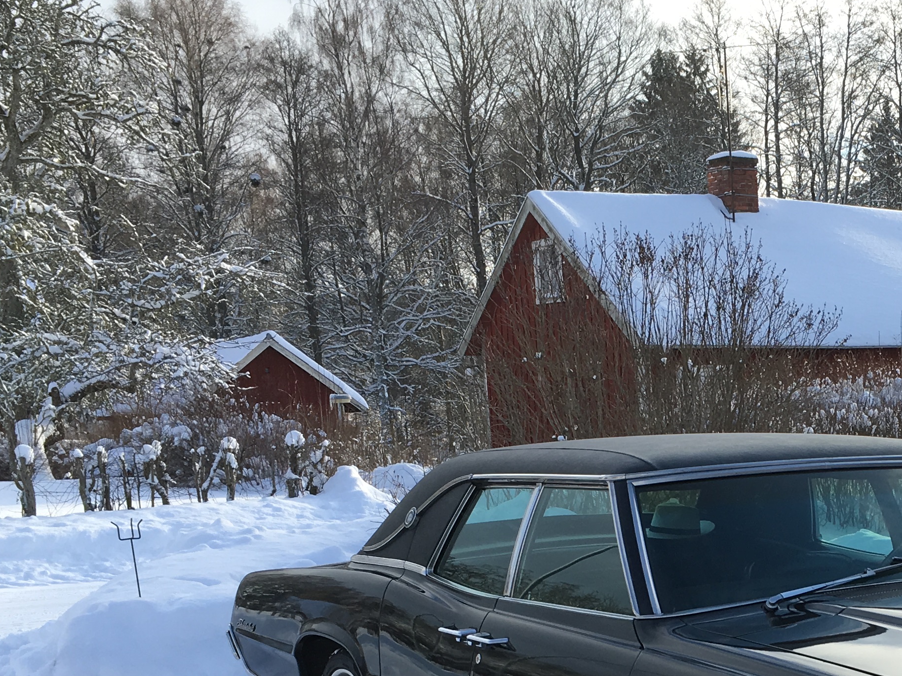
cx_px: 825
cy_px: 679
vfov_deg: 22.1
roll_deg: +1.4
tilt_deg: -10.2
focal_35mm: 64
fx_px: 1668
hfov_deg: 29.0
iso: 25
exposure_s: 1/615
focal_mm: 4.15
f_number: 2.2
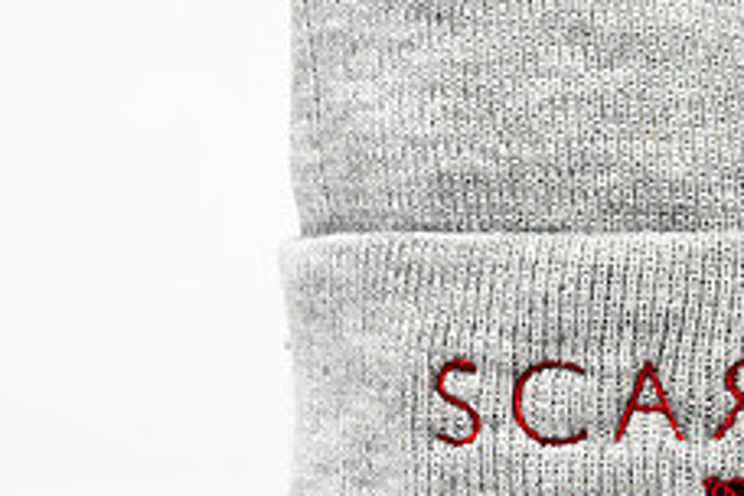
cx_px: 679
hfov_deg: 22.3
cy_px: 119
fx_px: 1839
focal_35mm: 89
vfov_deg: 15.3
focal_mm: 35
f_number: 7.1
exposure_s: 1/160
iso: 100
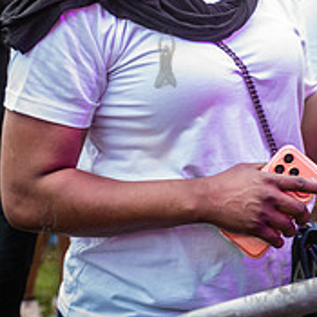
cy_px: -32
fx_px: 2331
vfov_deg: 7.7
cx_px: 399
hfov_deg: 7.7
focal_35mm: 225
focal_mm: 80
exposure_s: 1/200
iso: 1600
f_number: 4.5
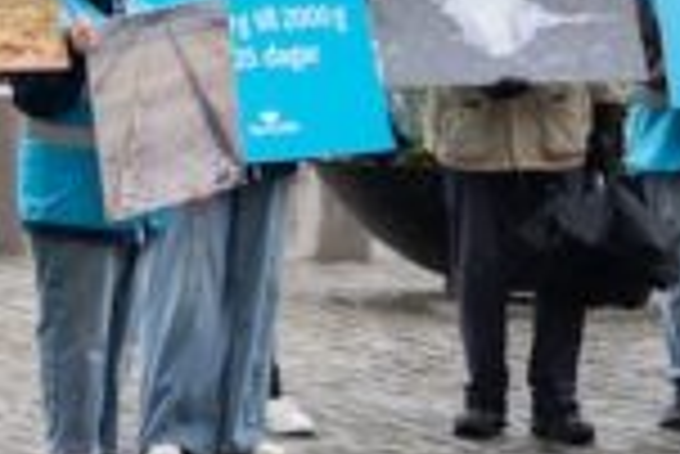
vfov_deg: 5.0
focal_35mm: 274
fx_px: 5176
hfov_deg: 6.8
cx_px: -1351
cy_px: -256
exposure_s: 1/1250
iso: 400
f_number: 2.8
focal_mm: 39.4
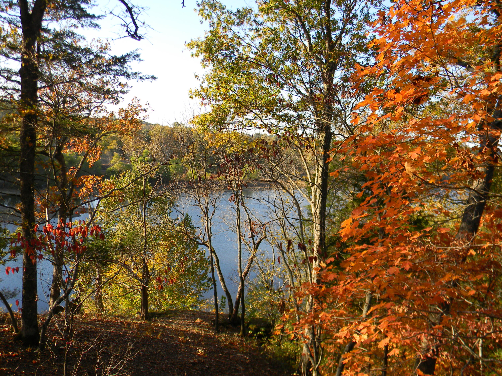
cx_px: 251
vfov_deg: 39.7
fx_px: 522
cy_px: 188
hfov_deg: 51.4
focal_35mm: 36
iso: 80
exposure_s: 1/182
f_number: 3.7
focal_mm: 6.4
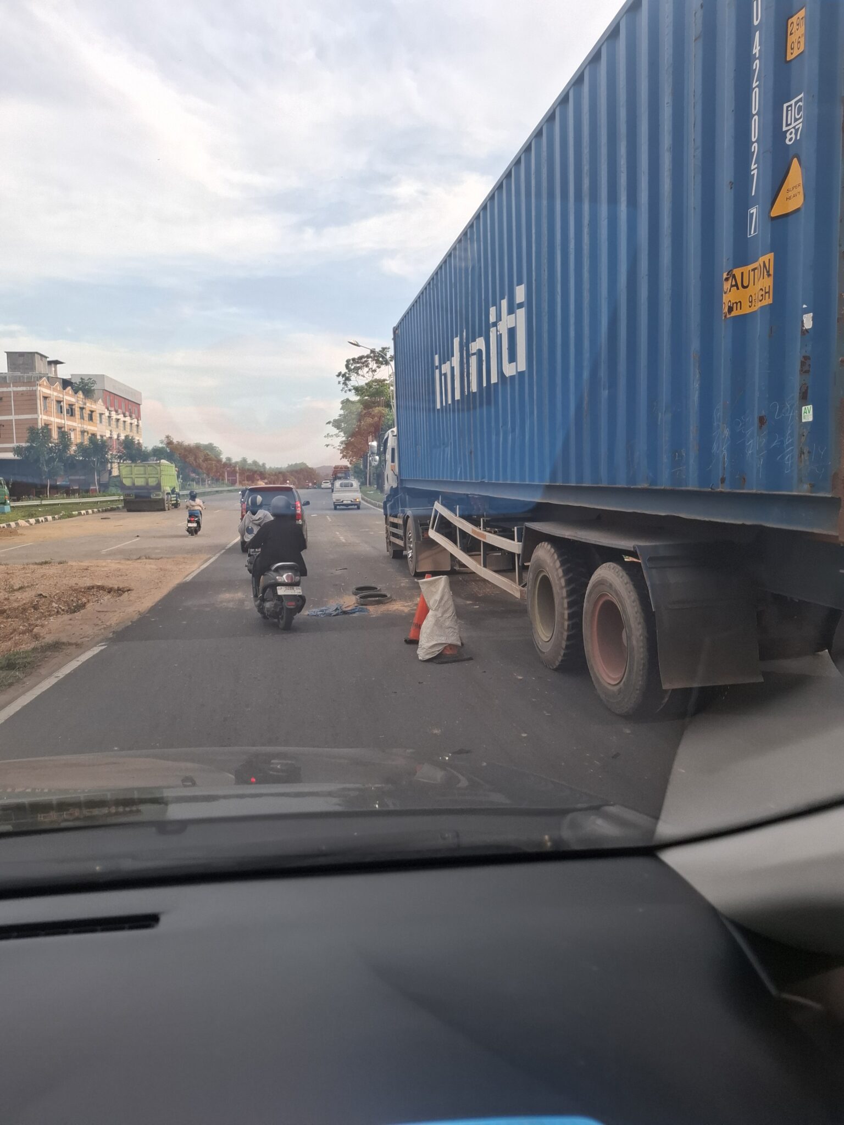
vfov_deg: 73.9
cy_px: 562
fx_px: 748
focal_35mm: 23
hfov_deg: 58.9
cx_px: 422
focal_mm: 5.54
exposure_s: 1/148
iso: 50
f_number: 1.8
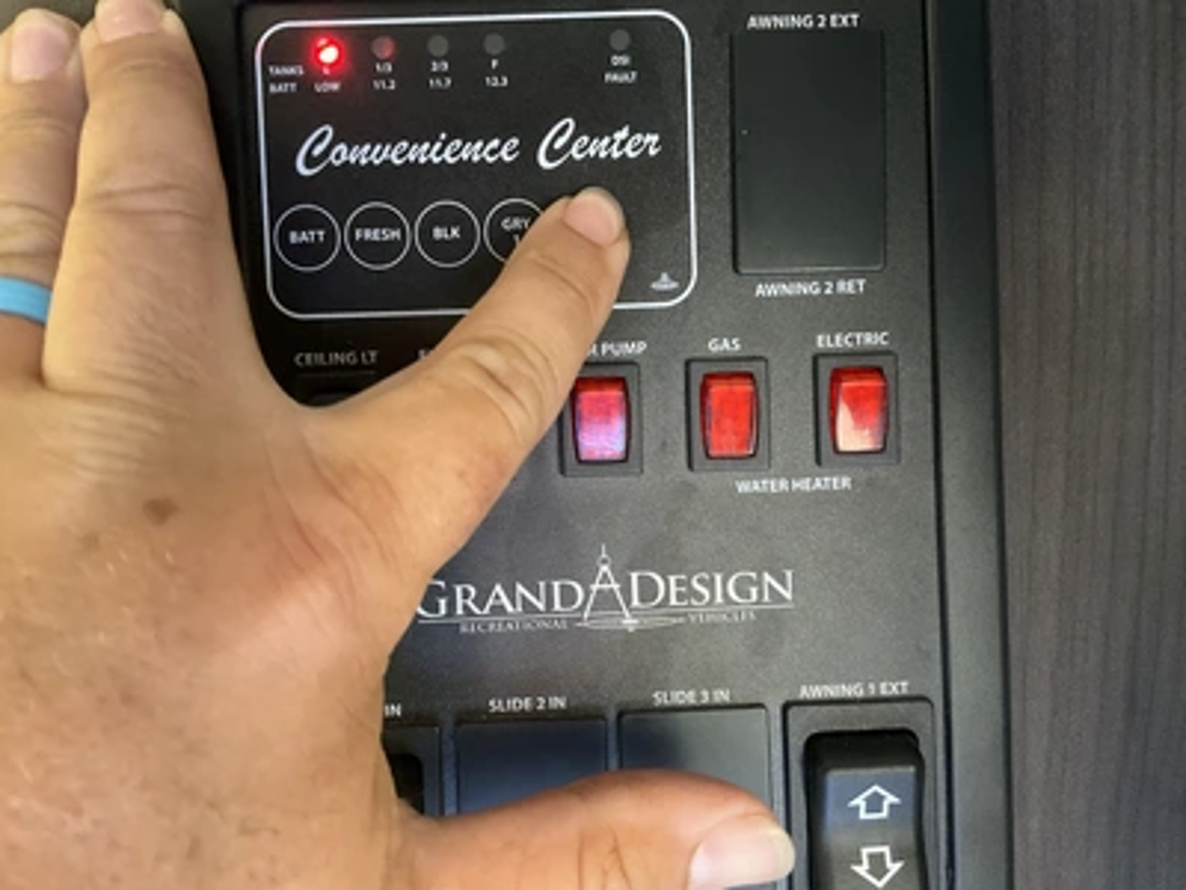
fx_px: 994
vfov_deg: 48.2
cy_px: 445
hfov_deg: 61.7
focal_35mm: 29
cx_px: 593
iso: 320
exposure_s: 1/30
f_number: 1.8
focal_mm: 3
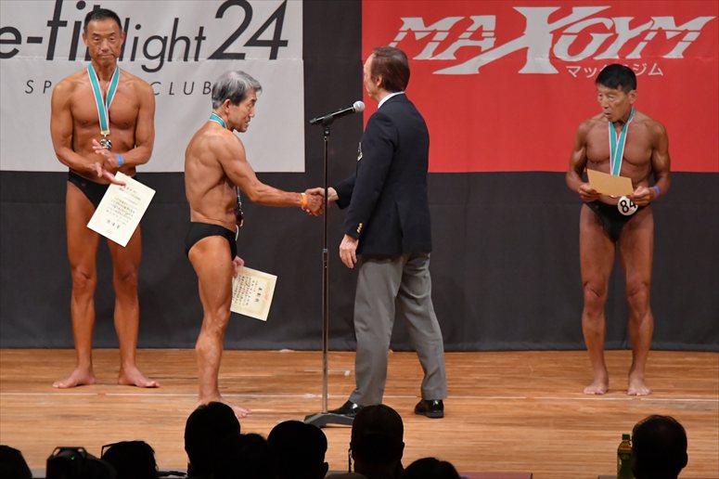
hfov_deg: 8.1
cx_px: 360
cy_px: 240
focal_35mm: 255
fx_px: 5090
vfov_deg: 5.4
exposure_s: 1/400
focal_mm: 170
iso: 6400
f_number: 5.6
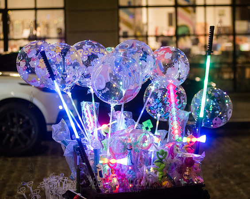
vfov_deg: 14.7
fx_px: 771
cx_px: 125
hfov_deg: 18.4
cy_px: 91
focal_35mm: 104
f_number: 3.2
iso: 6400
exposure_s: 1/160
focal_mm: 86
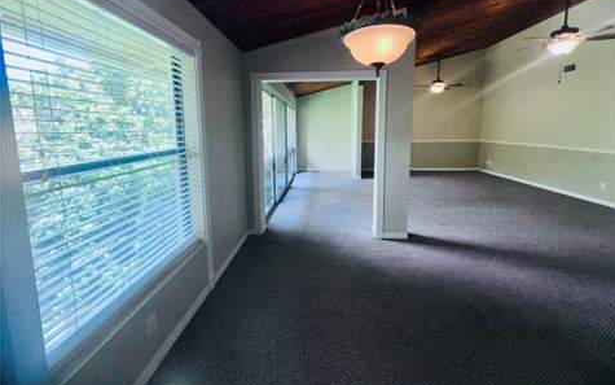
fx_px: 251
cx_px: 309
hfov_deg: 101.5
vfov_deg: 74.2
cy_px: 158
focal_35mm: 15
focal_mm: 2.22
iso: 64
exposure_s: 1/122
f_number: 2.2
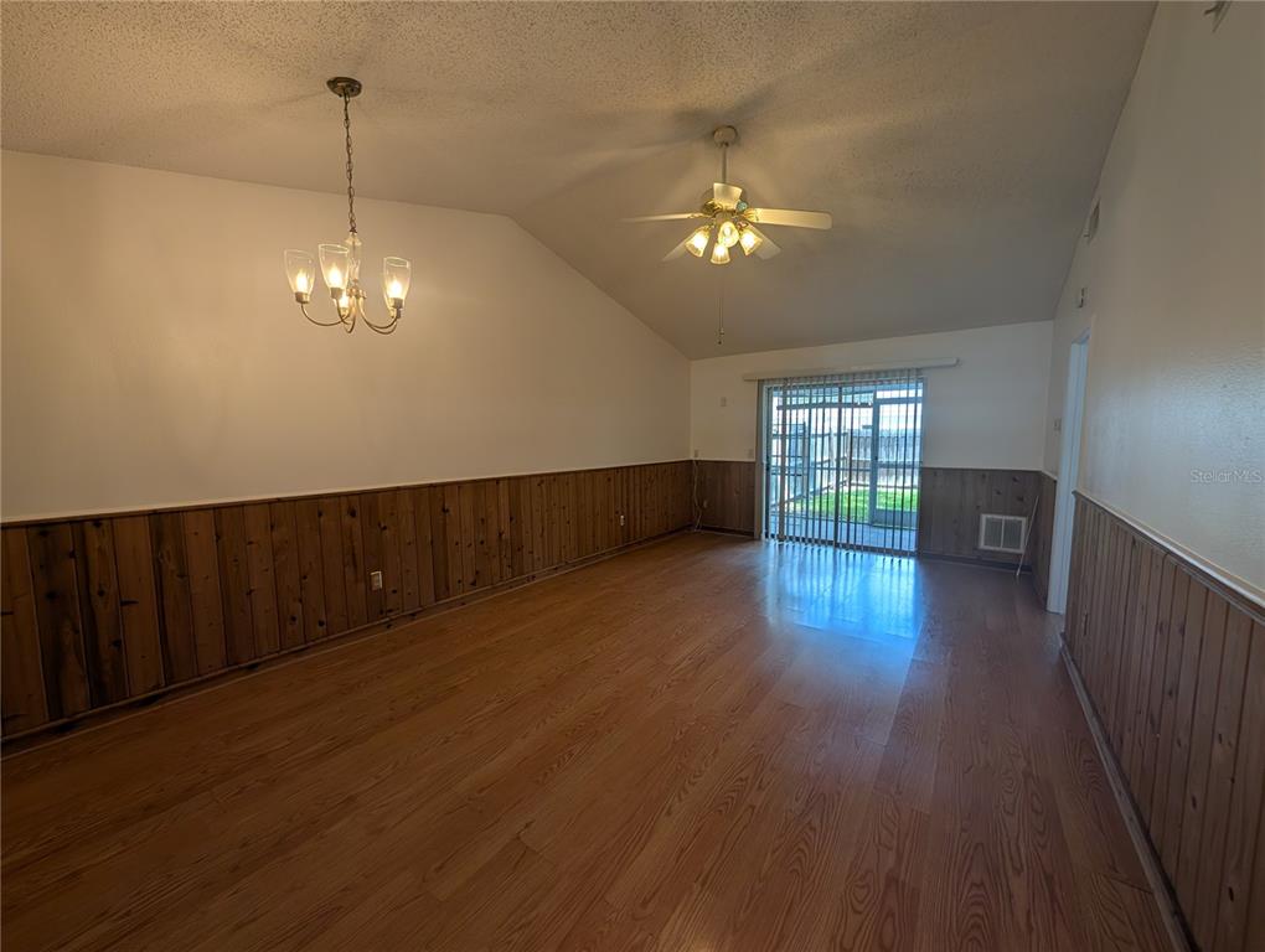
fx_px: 439
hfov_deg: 110.5
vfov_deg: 94.6
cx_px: 632
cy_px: 476
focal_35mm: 12
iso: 56
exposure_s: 1/155
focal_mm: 2.02
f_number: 1.7
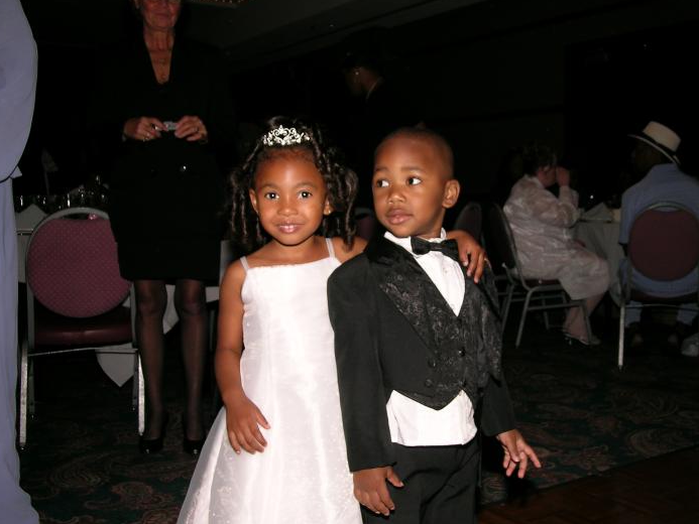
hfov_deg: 42.0
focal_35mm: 45
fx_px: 909
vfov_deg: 32.2
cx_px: 393
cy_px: 264
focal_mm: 8
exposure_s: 1/60.1
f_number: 4.4
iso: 50
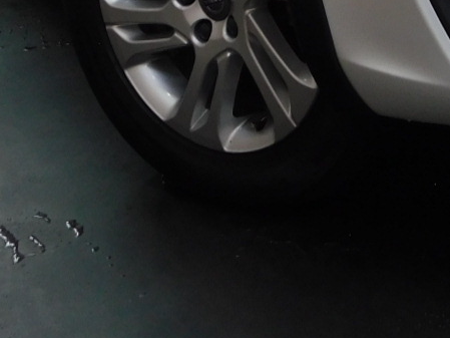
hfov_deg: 22.1
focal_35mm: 82
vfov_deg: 16.0
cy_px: -219
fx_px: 1066
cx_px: 529
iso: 160
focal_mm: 4
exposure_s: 1/30
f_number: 3
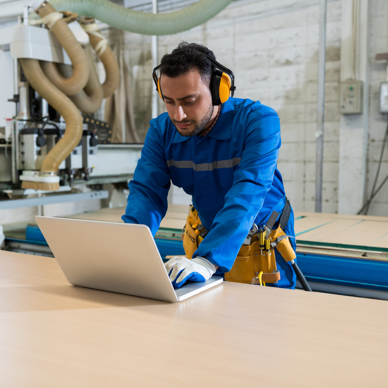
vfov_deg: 37.6
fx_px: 571
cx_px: 154
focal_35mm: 45
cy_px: 193
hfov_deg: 37.4
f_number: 2.5
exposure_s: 1/250
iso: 1000
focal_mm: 35
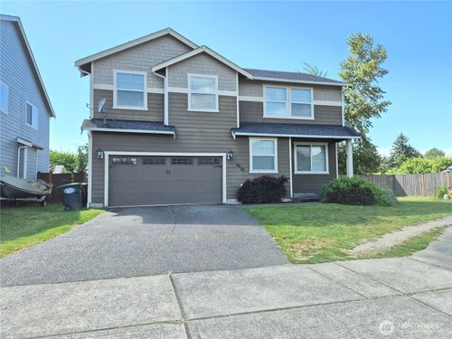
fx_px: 300
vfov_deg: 58.9
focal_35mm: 23
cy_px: 170
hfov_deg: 73.9
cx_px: 226
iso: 80
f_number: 1.8
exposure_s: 1/1388
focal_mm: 5.4
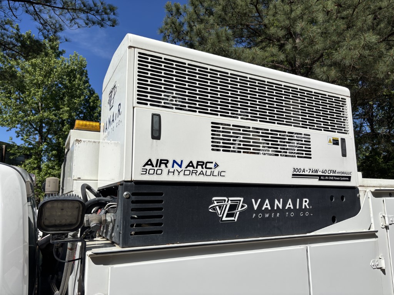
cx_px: 197
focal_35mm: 26
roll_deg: -1.6
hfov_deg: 67.3
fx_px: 296
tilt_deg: +9.6
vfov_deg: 53.1
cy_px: 148
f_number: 1.6
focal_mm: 5.96
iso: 50
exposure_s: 1/5952
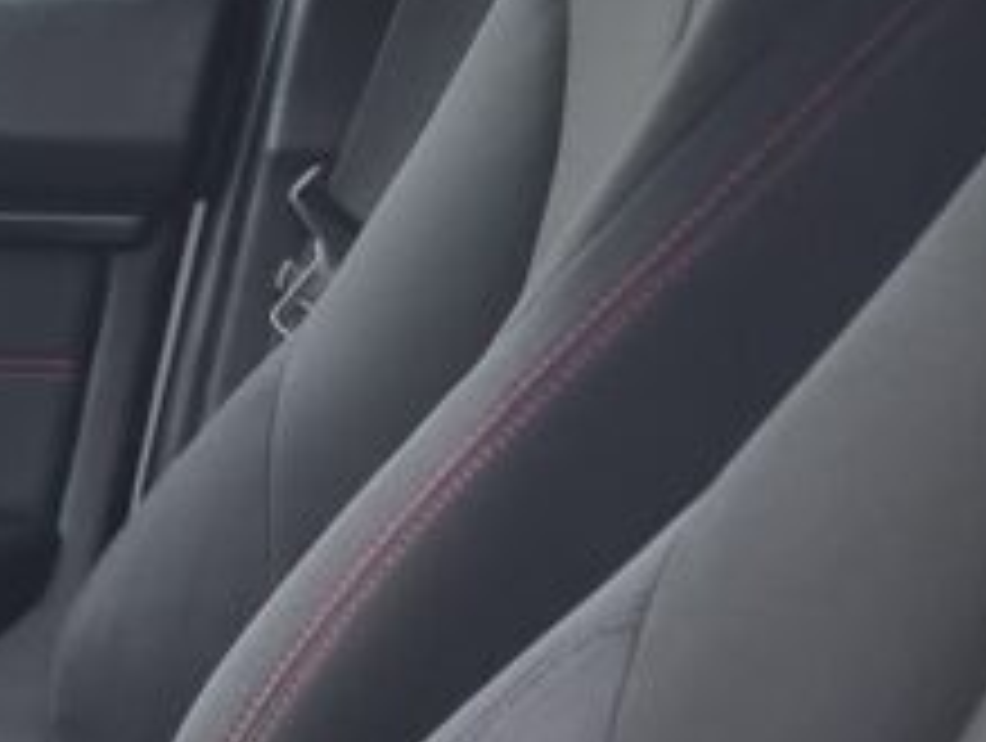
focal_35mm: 175
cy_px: 652
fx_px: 4993
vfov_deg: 8.5
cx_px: -603
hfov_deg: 10.8
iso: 80
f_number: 1.8
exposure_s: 1/100
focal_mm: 6.7
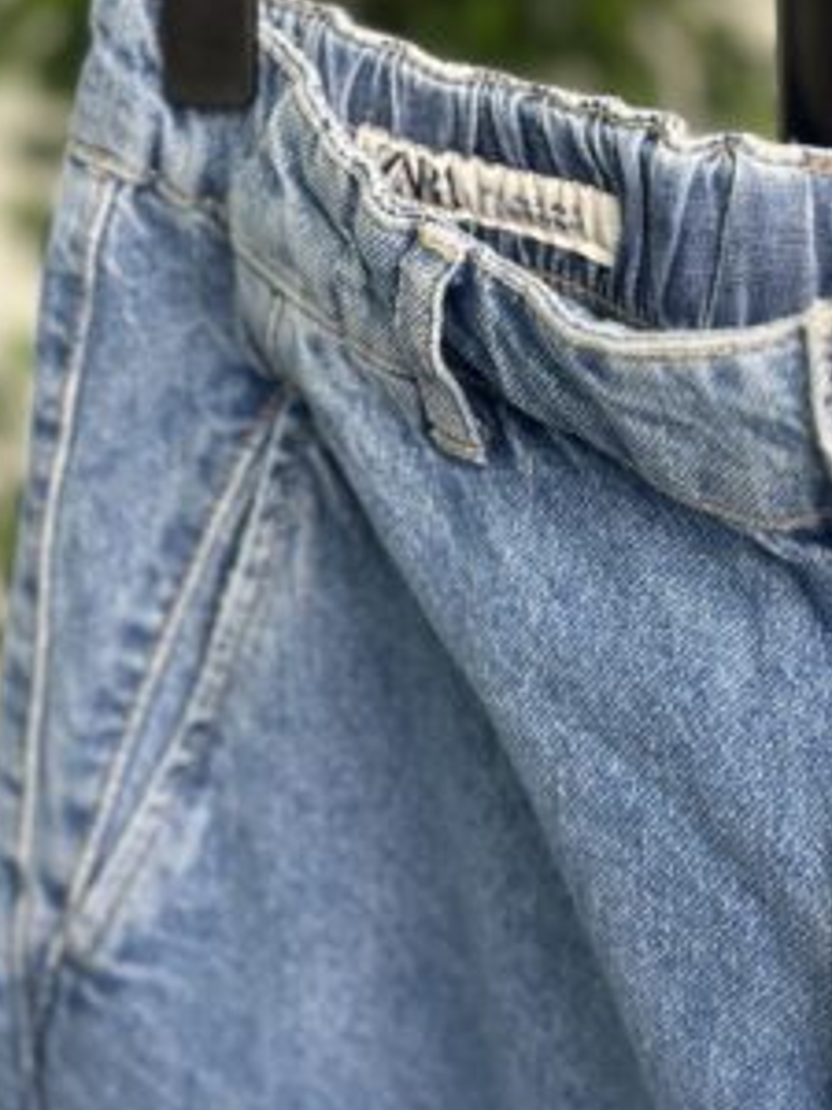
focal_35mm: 64
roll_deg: +1.8
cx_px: 440
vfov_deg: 30.1
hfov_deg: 22.9
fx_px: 2051
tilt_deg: -12.9
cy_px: 411
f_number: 1.78
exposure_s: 1/50
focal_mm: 6.86
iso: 160
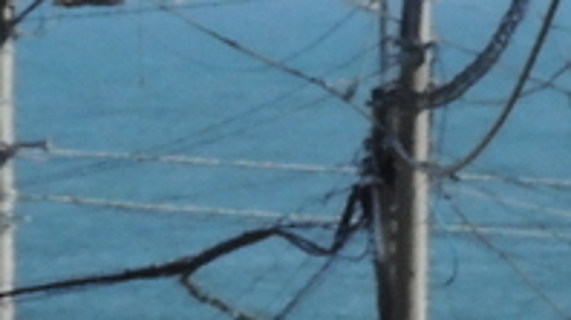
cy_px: 317
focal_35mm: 1985
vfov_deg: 0.6
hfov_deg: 1.1
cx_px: 84
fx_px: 30030
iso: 400
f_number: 6
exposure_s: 1/1600
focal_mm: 53.5
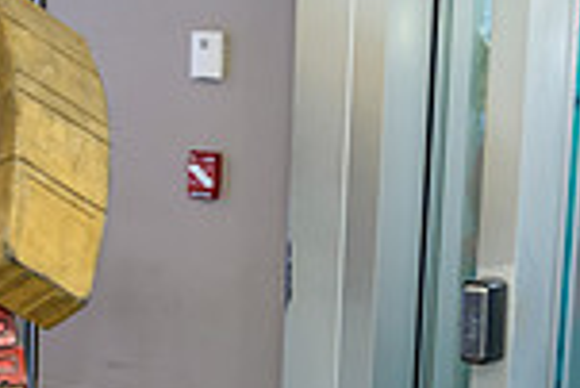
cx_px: -407
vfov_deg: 11.5
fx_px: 1919
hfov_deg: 15.2
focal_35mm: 119
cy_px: 294
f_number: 3.2
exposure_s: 1/125
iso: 800
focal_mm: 31
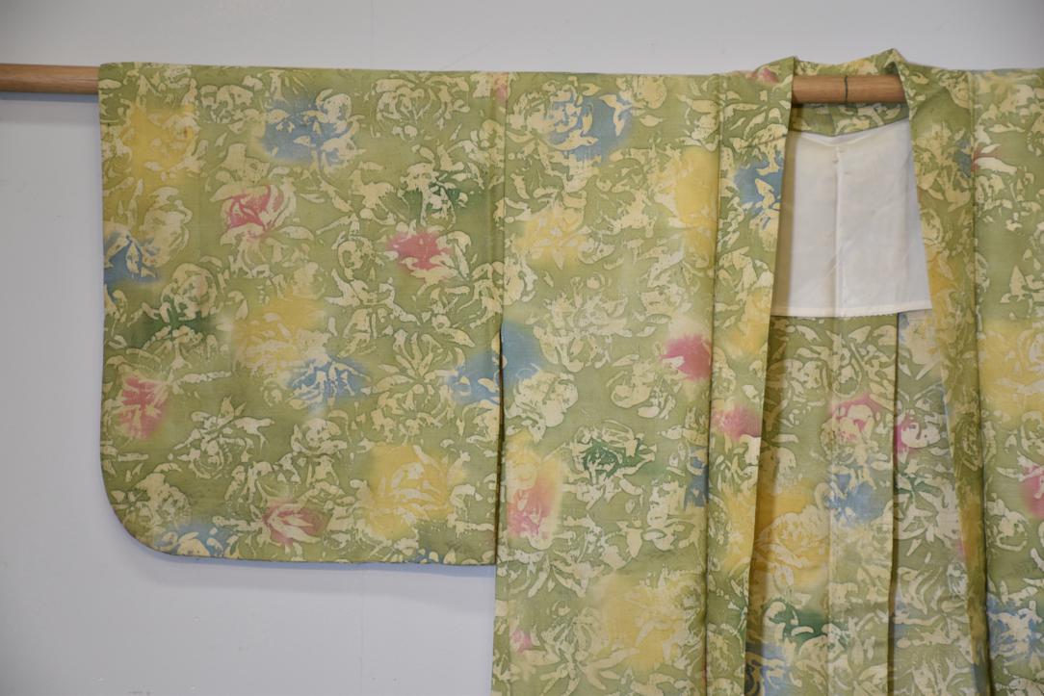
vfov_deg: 12.2
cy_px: 348
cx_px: 522
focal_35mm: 112
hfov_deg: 18.2
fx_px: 3263
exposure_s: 1/50
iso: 400
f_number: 5
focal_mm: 75
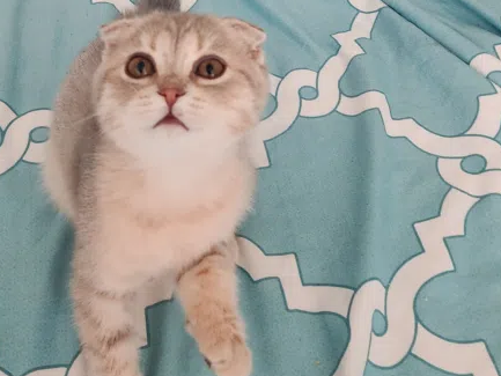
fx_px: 492
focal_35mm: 34
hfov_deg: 53.0
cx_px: 171
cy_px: 167
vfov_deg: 41.7
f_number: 1.8
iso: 800
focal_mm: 6.4
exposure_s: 1/101
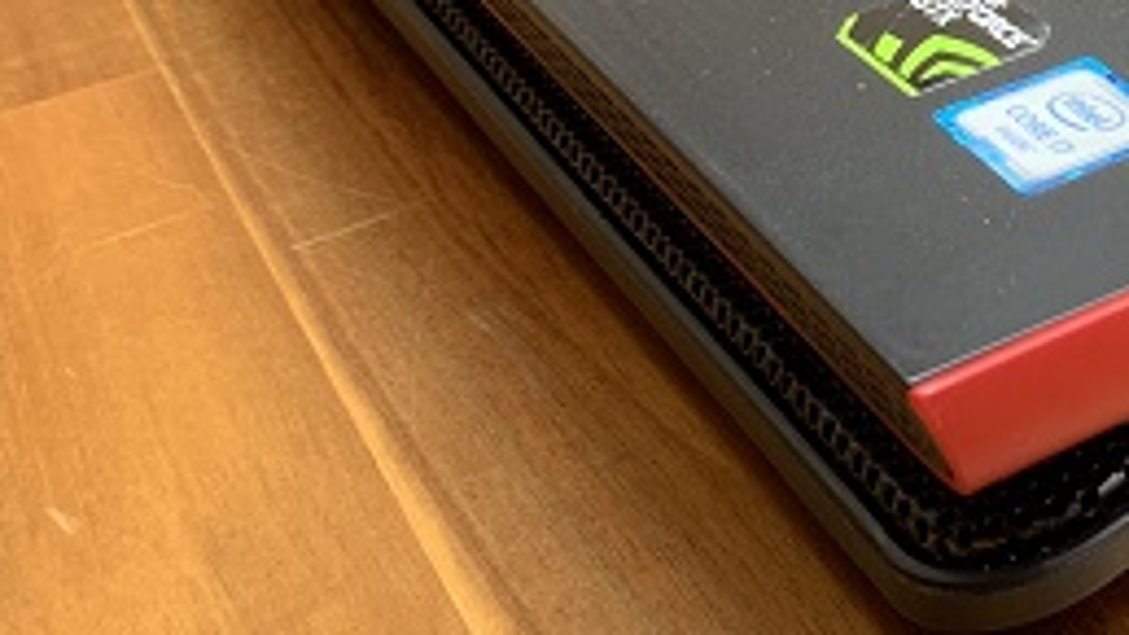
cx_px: 1243
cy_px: -109
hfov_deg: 22.8
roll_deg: +2.7
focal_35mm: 88
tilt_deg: -26.3
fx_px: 2634
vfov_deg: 13.4
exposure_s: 1/122
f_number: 1.8
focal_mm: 4.25
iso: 40
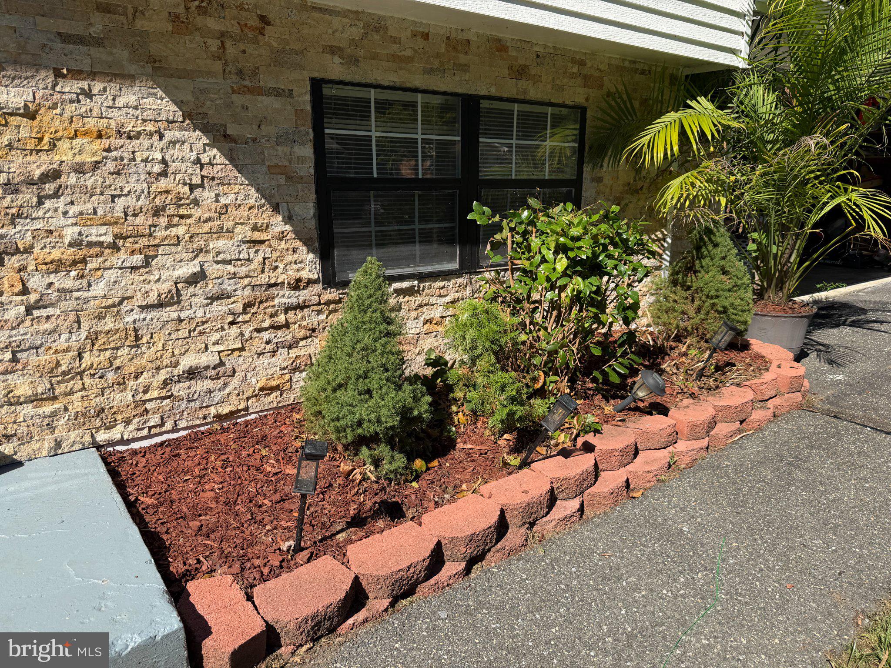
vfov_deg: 56.8
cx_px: 446
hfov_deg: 71.6
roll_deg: -0.5
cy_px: 334
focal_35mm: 24
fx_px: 618
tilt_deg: -14.8
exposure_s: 1/3759
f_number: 1.78
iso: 80
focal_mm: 6.76
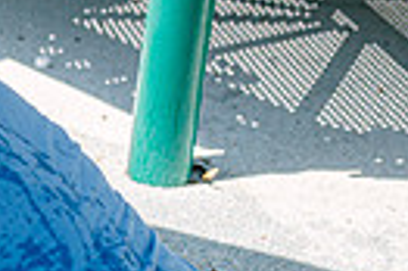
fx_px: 1754
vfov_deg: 8.8
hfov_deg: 11.9
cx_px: -405
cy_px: 62
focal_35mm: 155
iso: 100
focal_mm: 35
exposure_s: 1/8000
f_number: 2
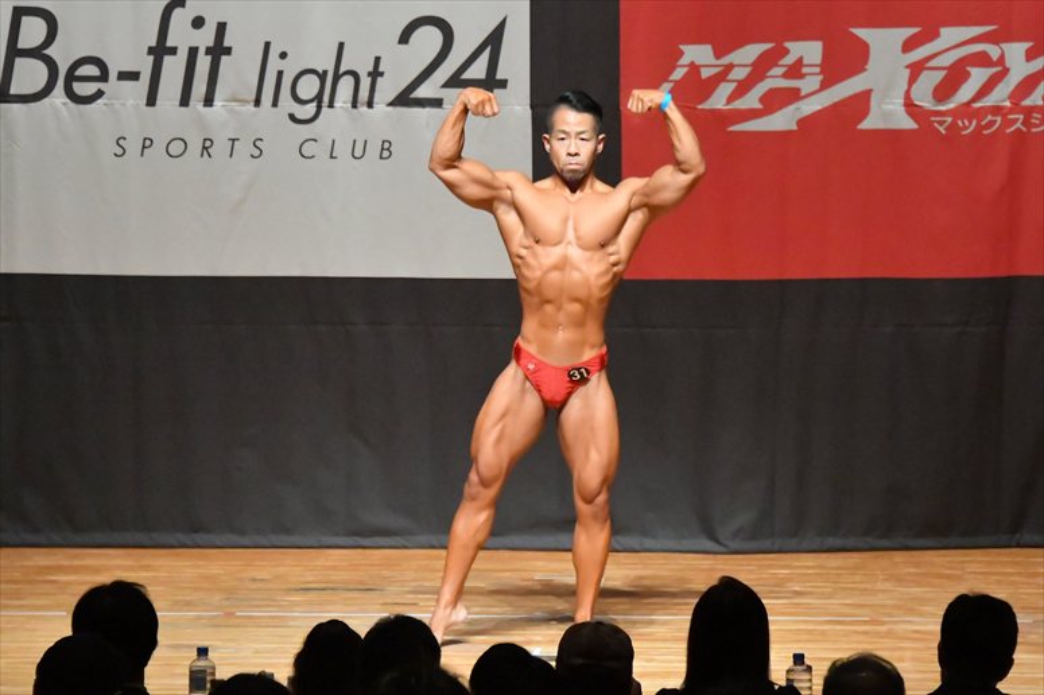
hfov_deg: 8.1
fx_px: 7391
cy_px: 348
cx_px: 522
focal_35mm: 255
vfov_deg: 5.4
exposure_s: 1/400
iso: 16000
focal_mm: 170
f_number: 5.6
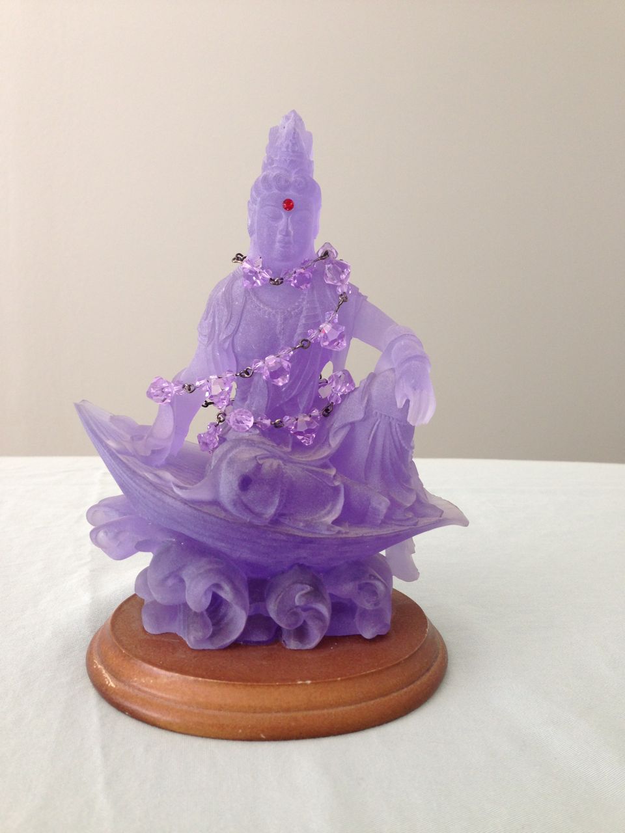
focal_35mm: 33
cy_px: 416
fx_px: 794
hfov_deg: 42.9
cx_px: 312
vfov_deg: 55.4
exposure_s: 1/20
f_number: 2.4
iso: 80
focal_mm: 4.13
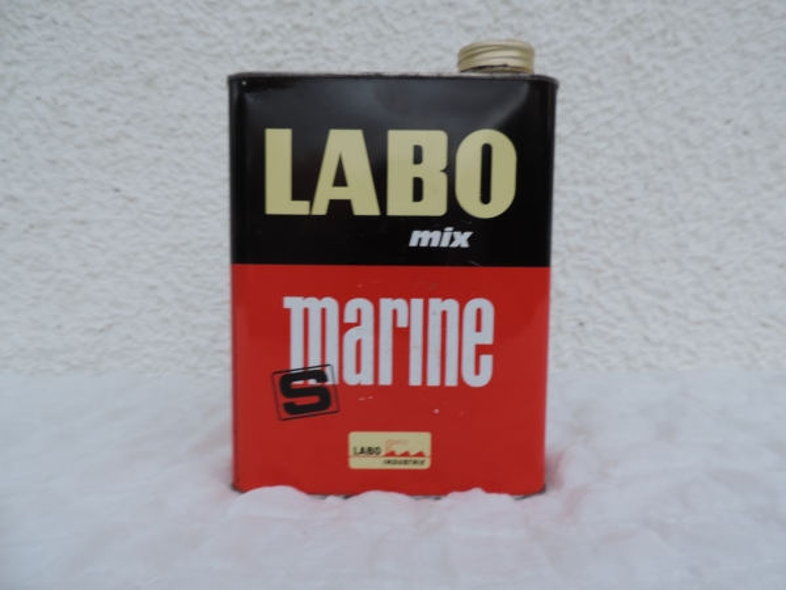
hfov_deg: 71.6
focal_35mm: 24
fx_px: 545
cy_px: 295
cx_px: 393
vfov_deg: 56.8
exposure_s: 1/30
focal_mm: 4.3
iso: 90
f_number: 3
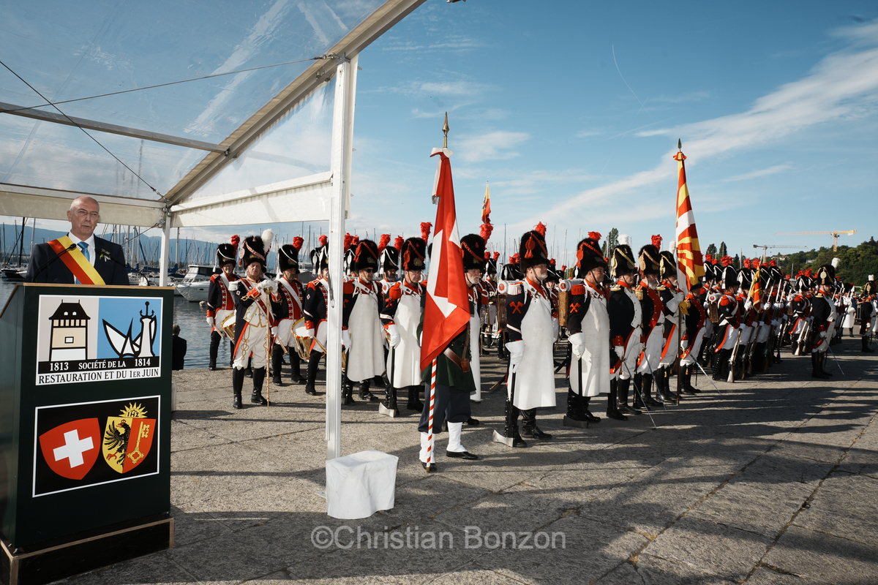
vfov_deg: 52.4
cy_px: 292
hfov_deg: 72.8
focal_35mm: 24
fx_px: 595
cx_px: 439
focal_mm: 24.4
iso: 250
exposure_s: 1/400
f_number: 13
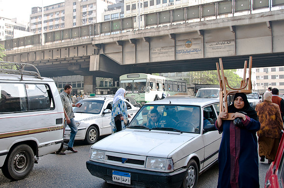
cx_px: 142
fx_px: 260
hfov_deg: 57.3
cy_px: 94
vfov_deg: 39.9
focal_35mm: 33
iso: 250
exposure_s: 1/200
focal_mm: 22
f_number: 6.3
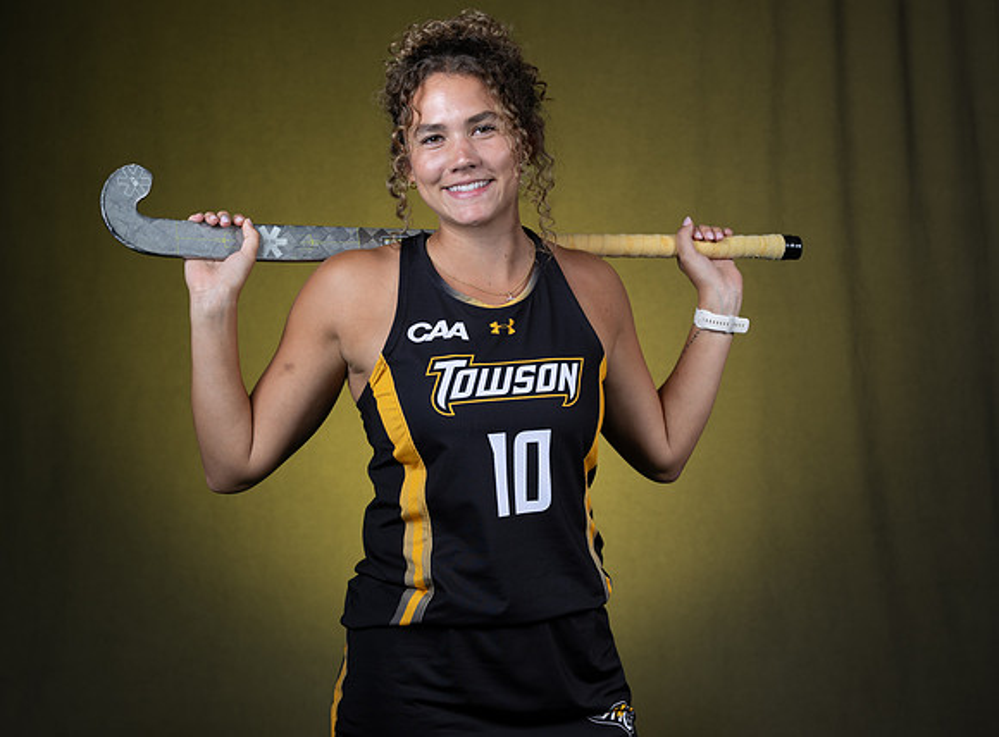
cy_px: 363
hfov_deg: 26.0
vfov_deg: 19.4
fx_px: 2159
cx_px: 558
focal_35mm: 75
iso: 100
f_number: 7.1
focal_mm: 66
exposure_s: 1/160
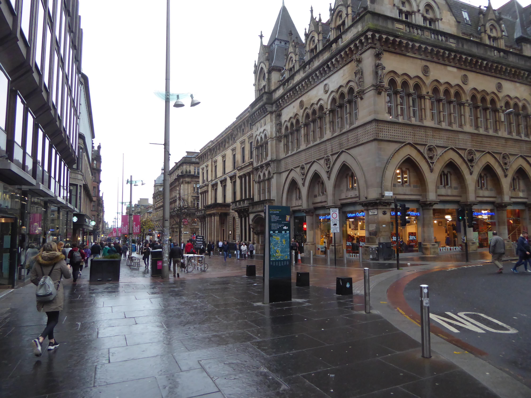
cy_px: 199
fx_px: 383
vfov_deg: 54.9
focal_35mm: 25
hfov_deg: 69.4
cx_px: 266
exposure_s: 1/125
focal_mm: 4.3
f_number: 3.3
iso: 320
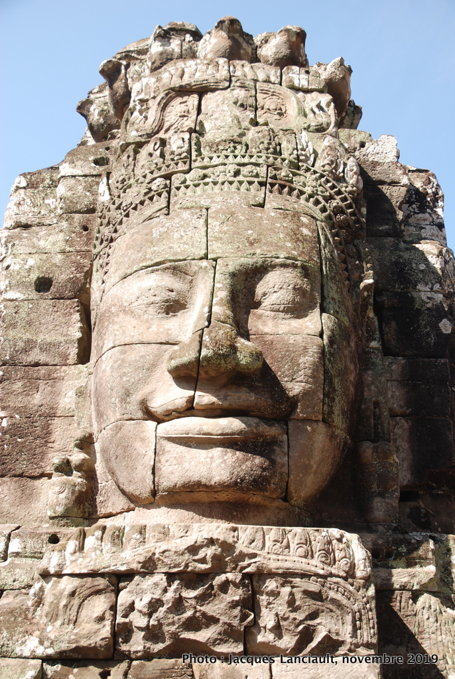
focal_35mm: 36
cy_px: 340
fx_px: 680
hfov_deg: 37.0
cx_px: 228
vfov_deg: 53.1
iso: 100
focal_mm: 24
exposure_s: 1/125
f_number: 5.6
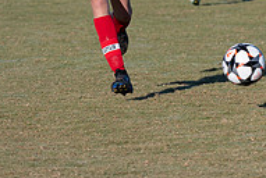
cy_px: -7
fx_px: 4862
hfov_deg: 3.1
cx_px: 345
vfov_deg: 2.1
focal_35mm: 657
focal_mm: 180
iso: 200
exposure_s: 1/1000
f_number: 5.6
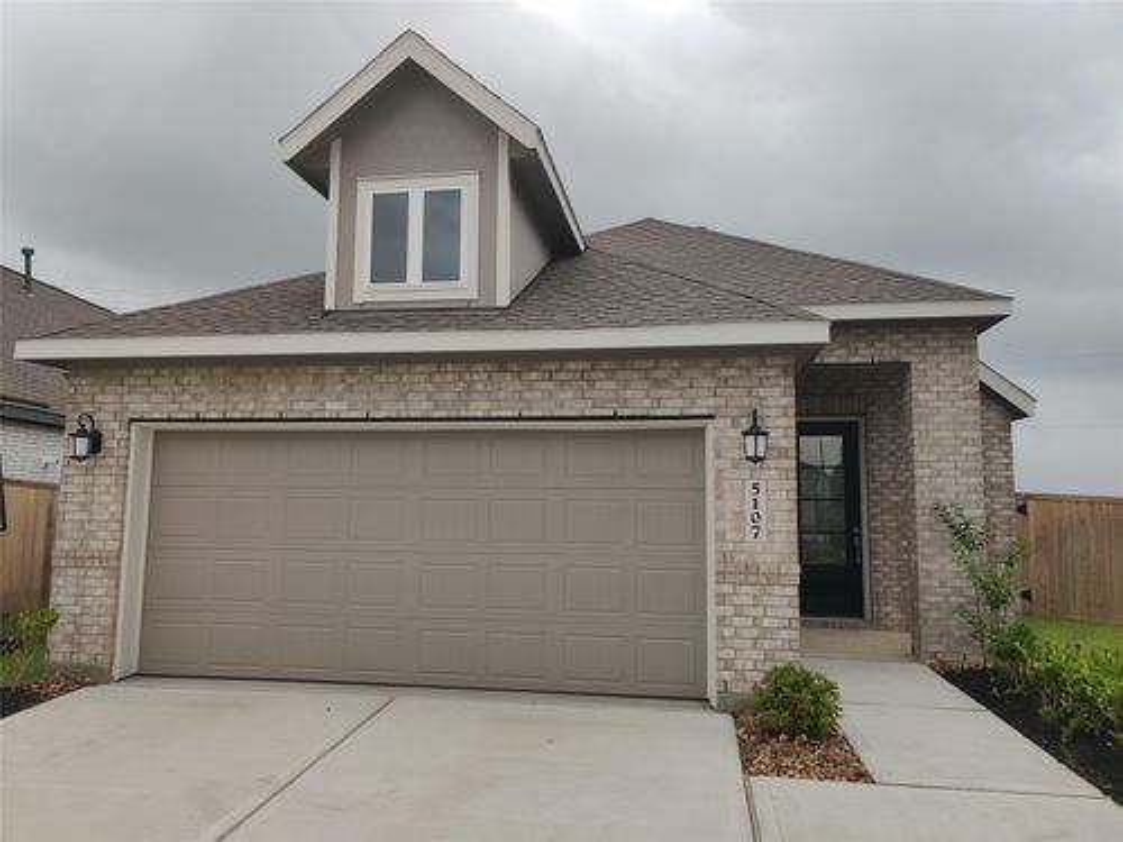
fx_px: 876
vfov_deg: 51.4
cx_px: 562
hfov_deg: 65.3
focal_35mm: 27
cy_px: 421
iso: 100
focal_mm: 4.75
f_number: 1.65
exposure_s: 1/769
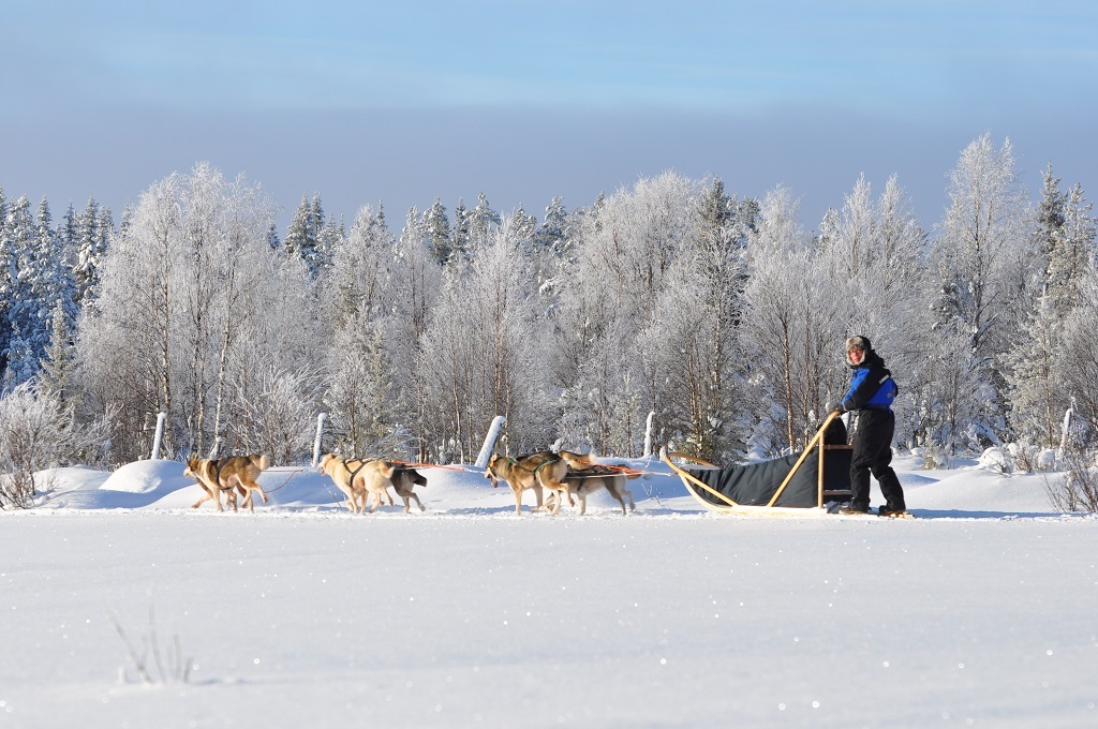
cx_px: 549
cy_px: 364
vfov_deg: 7.5
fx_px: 5574
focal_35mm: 183
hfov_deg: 11.2
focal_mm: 122
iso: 200
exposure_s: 1/800
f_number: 7.1
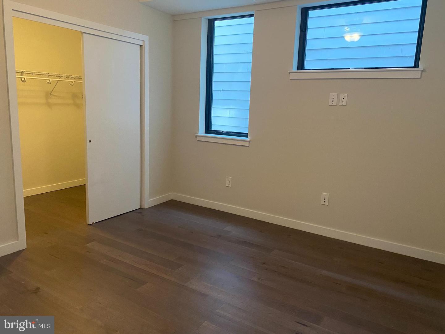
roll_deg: -2.5
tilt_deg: -10.1
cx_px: 222
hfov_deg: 67.3
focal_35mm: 26
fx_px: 334
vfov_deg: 53.1
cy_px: 167
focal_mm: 4.25
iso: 400
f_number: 1.8
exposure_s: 1/60
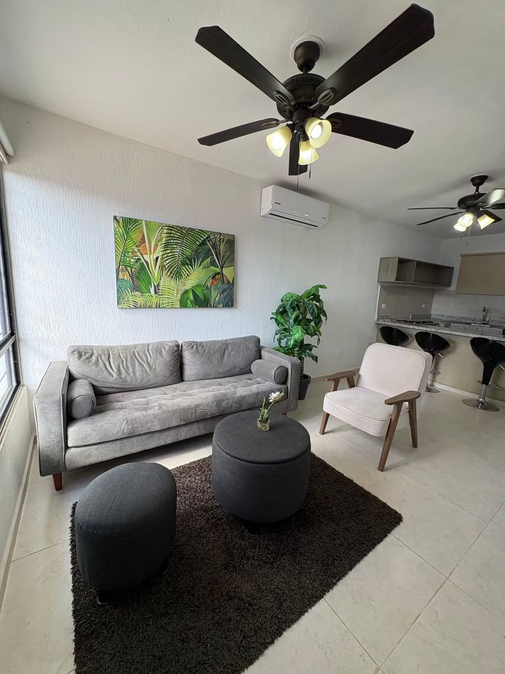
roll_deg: -2.6
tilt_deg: -10.1
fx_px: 272
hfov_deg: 85.7
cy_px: 337
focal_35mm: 14
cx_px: 252
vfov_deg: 102.1
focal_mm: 2.22
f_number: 2.2
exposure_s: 1/120
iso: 64
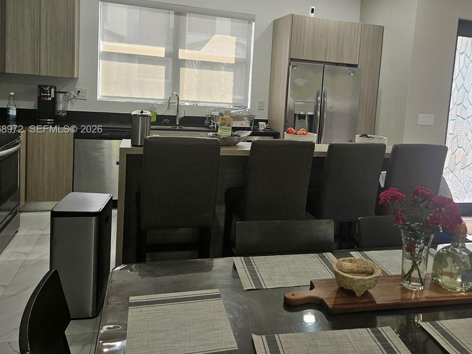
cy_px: 130
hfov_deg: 54.4
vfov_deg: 42.6
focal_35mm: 33
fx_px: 450
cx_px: 309
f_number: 1.8
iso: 125
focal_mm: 5.4
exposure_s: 1/120
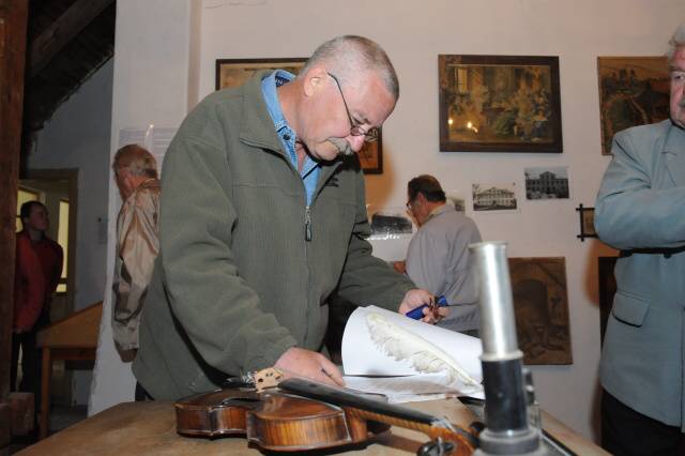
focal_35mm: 32
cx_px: 342
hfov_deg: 58.7
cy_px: 228
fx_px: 609
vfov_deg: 41.1
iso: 4000
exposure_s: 1/60
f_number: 8
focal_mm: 32
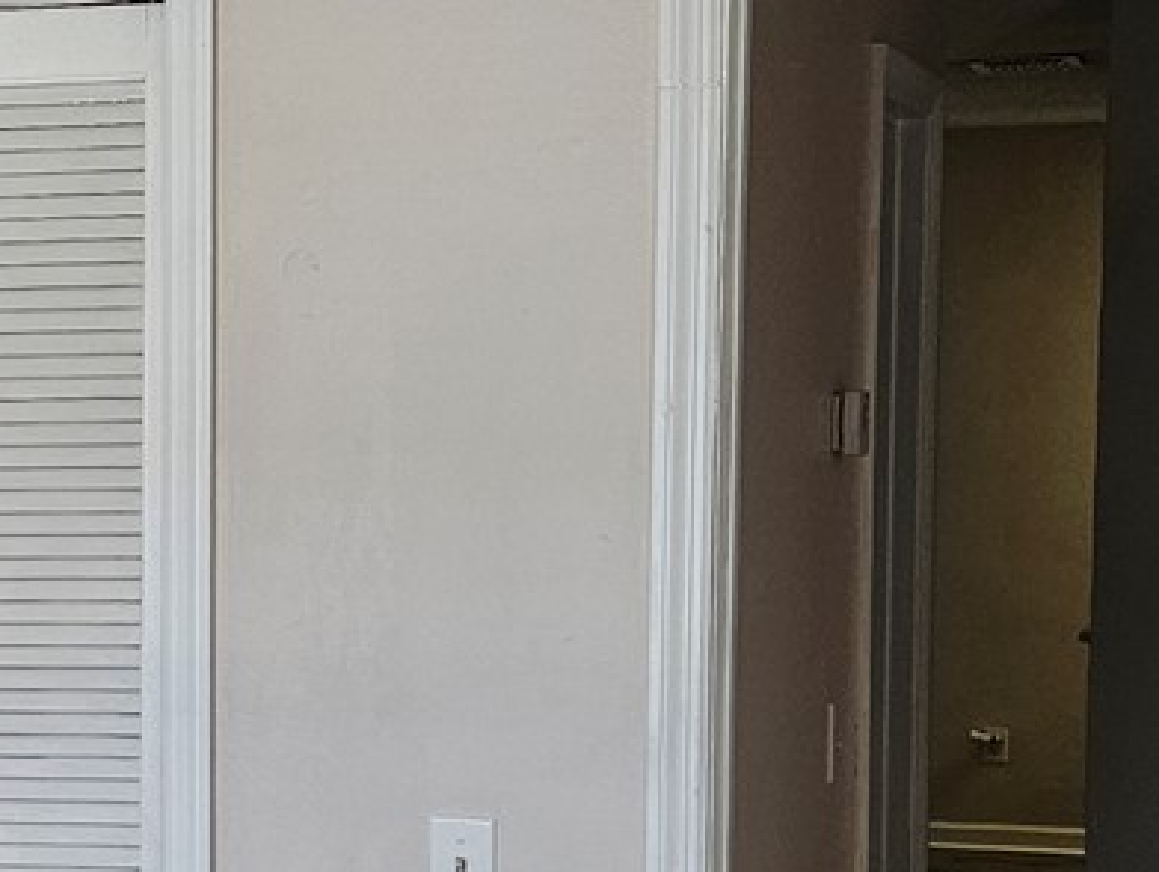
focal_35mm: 94
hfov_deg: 19.5
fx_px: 3150
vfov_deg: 15.7
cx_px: -270
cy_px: 641
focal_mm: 5.4
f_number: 1.8
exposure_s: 1/180
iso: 160
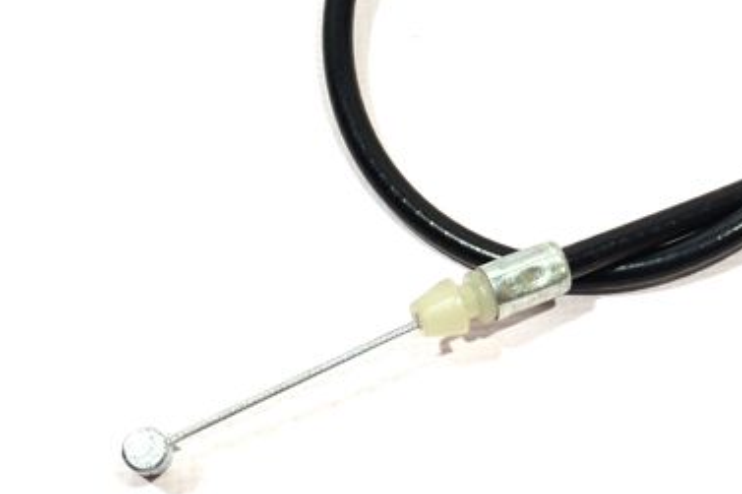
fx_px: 1854
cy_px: 84
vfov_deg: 15.1
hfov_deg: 22.3
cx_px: 596
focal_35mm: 90
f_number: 1.75
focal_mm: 4.75
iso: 248
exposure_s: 1/100
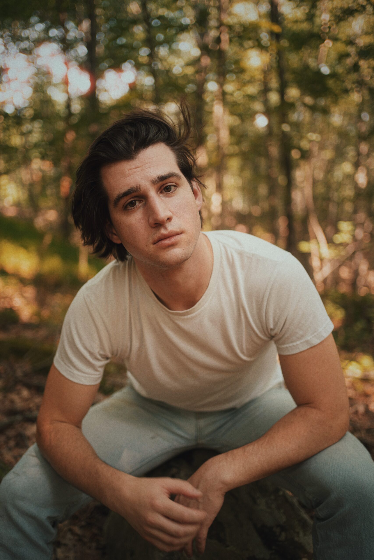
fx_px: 545
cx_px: 187
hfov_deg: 37.9
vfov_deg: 54.4
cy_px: 280
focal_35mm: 35
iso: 200
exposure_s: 1/125
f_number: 1.8
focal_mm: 35
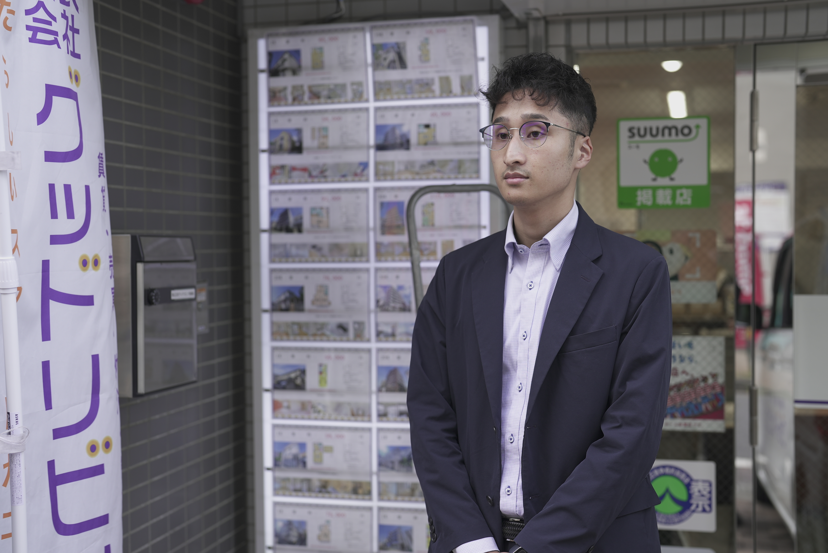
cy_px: 276
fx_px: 1151
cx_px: 414
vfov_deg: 27.0
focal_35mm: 50
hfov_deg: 39.6
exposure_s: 1/100
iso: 64
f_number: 2.8
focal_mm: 50
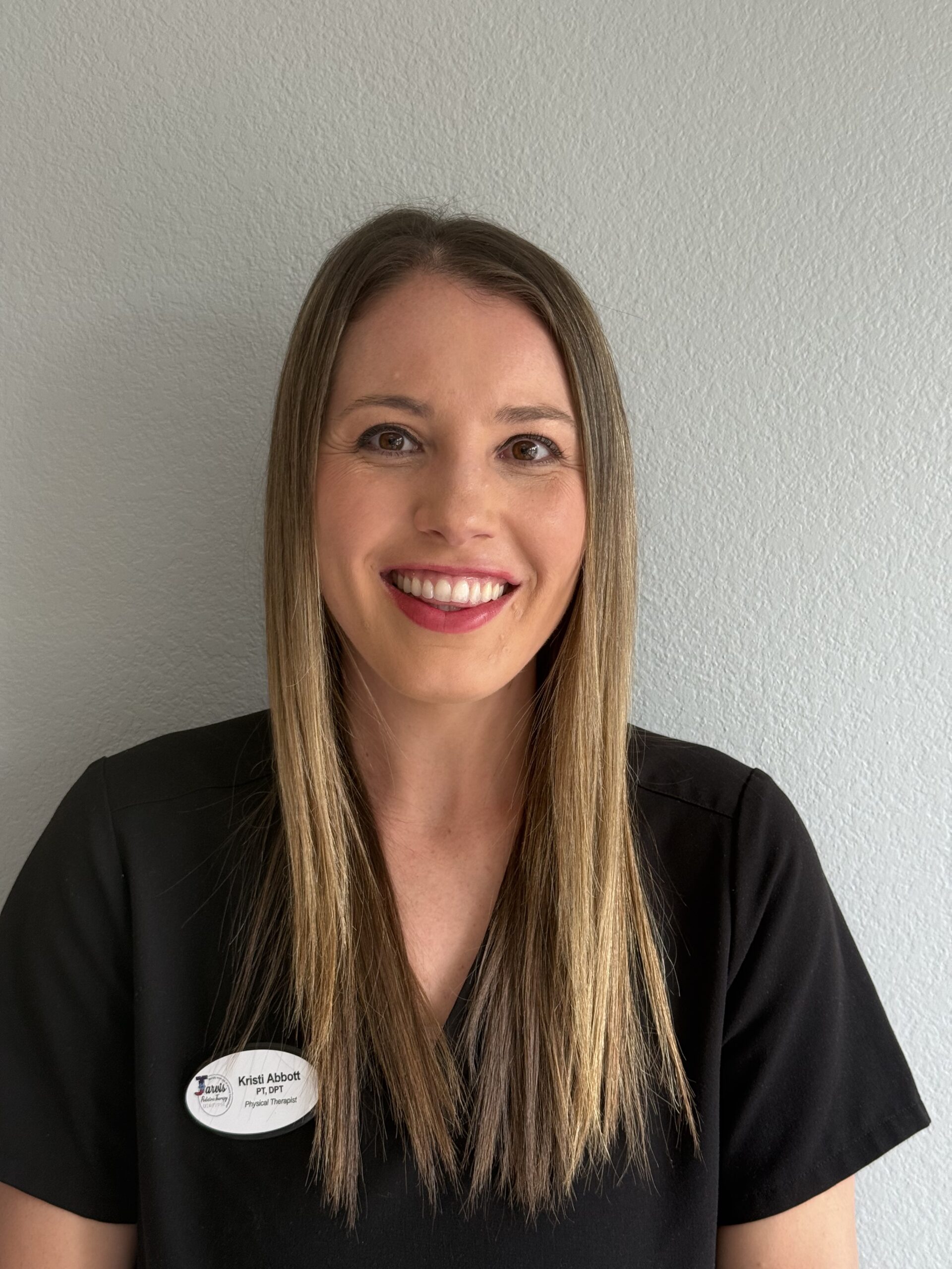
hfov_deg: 30.3
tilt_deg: -5.9
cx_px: 476
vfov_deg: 39.7
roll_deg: +0.1
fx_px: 1760
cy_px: 634
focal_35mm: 48
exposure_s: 1/60
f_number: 1.78
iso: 50
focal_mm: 6.76
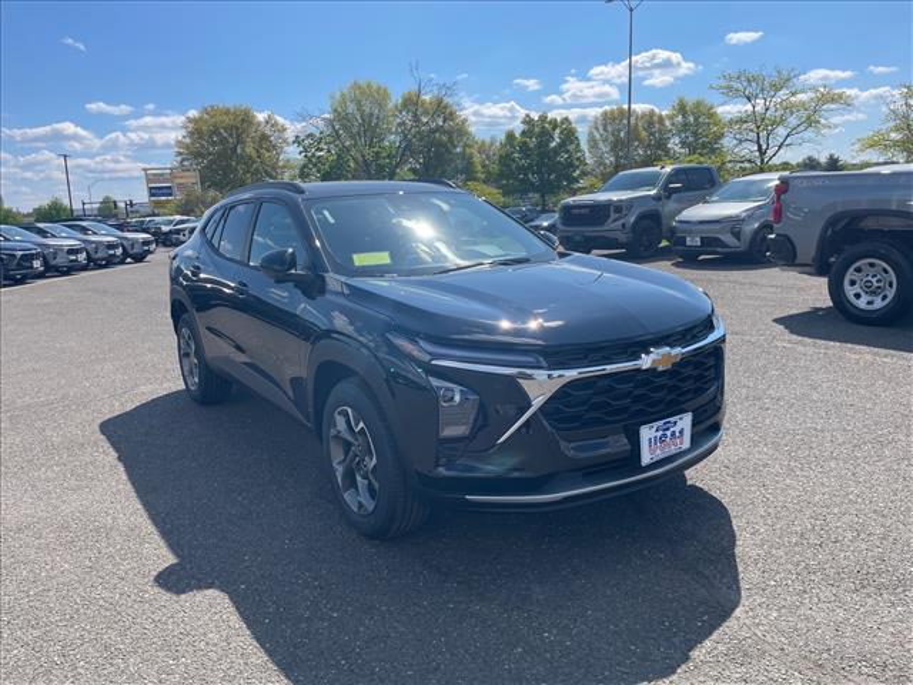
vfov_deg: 53.1
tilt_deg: -10.0
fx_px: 686
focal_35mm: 26
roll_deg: +3.5
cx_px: 456
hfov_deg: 67.3
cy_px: 342
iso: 32
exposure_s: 1/3040
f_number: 1.6
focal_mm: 4.2
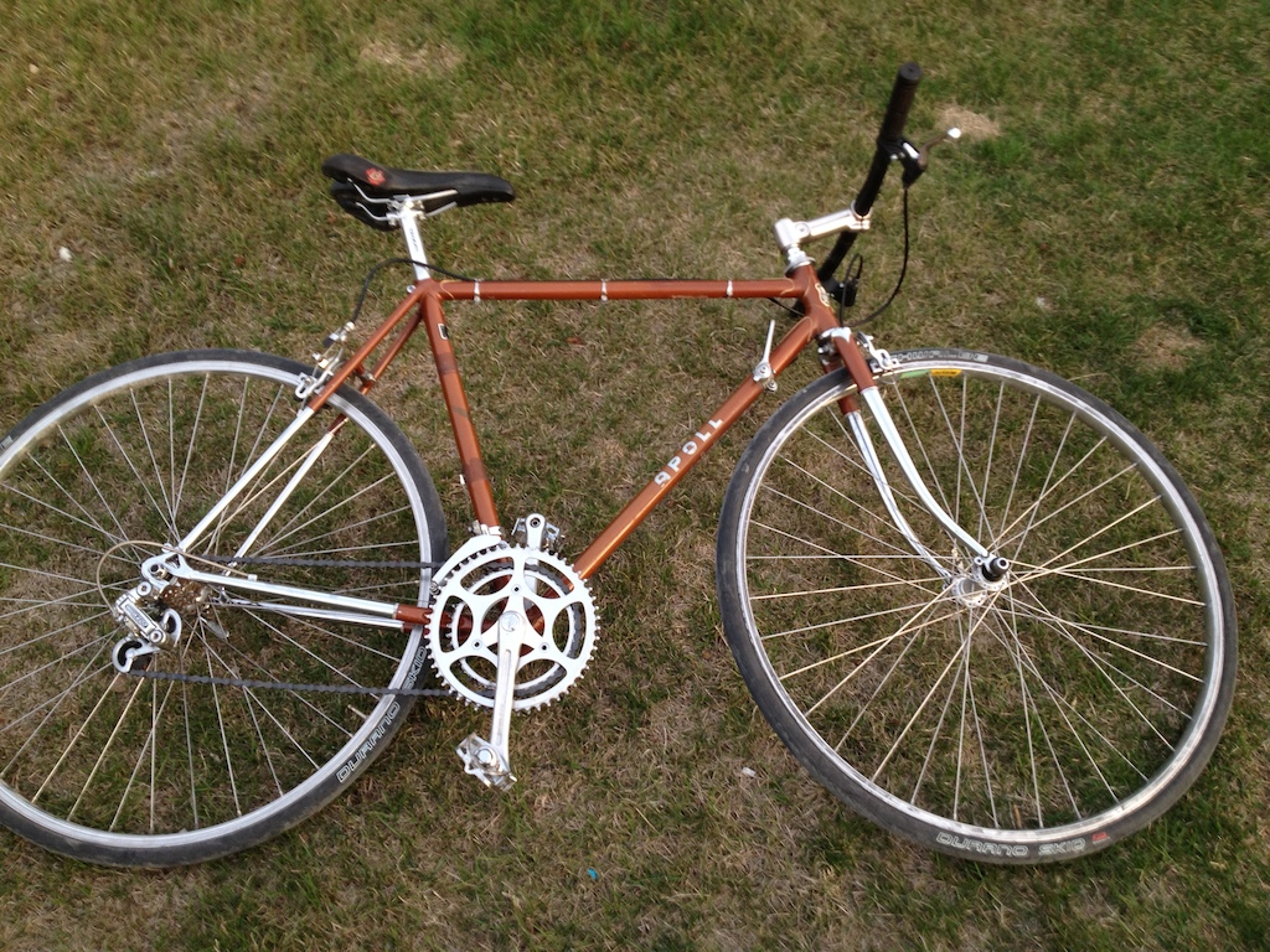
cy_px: 476
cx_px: 635
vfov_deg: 40.7
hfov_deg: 52.6
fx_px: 1284
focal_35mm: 35
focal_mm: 4.28
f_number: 2.4
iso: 64
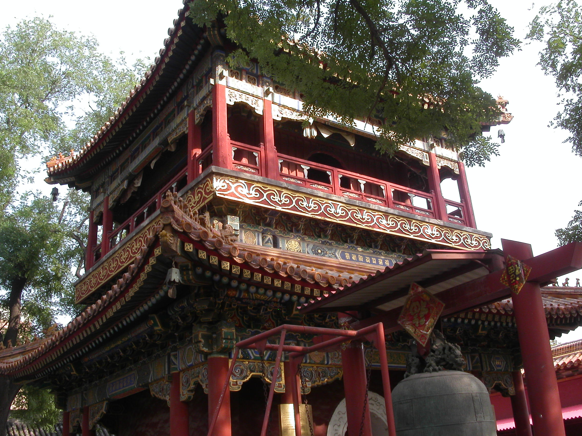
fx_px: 639
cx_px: 291
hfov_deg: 49.0
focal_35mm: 38
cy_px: 218
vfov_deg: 37.7
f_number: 8
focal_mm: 7.8
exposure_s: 1/45
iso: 100
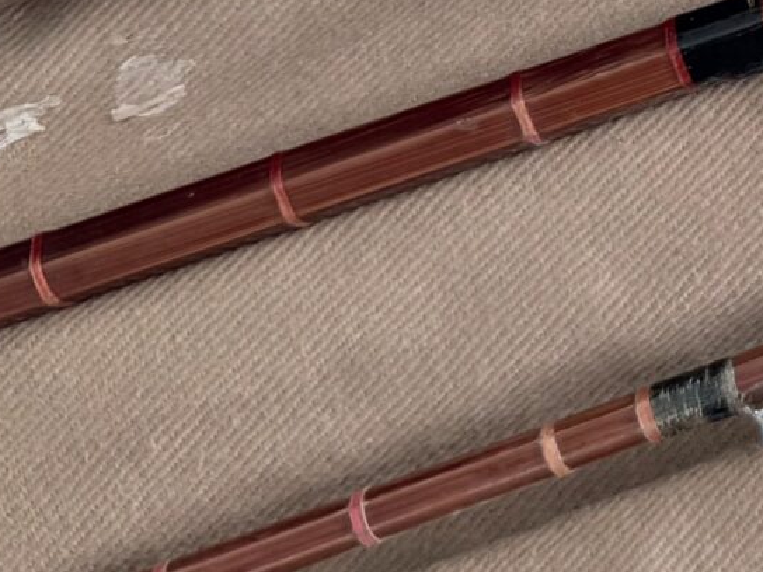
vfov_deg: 12.4
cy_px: -322
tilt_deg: -82.6
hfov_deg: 15.0
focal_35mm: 113
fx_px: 2491
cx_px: 1396
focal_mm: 6.76
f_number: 1.78
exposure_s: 1/158
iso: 64
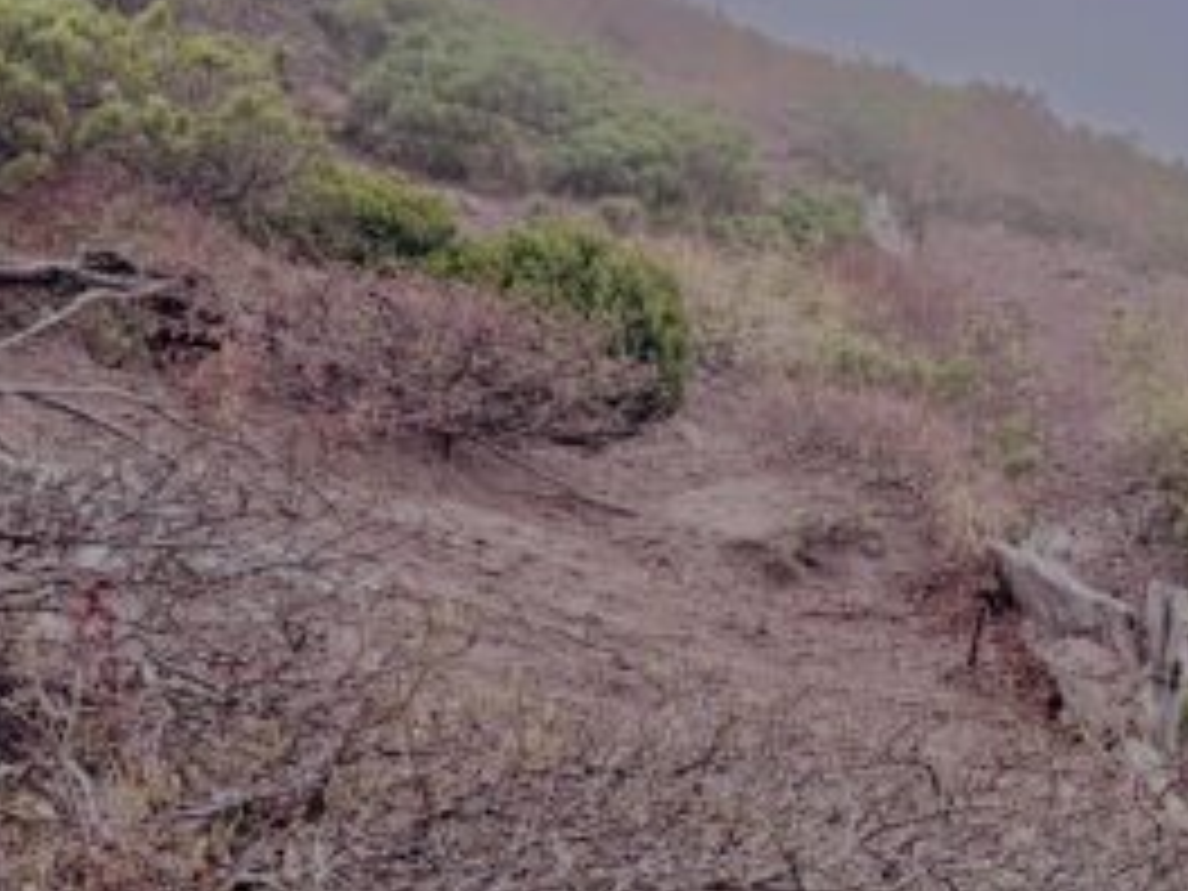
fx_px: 3466
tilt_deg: -14.4
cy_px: 864
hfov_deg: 19.2
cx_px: 1004
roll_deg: +6.6
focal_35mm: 101
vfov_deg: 14.4
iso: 50
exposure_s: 1/1667
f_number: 1.6
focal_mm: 5.96
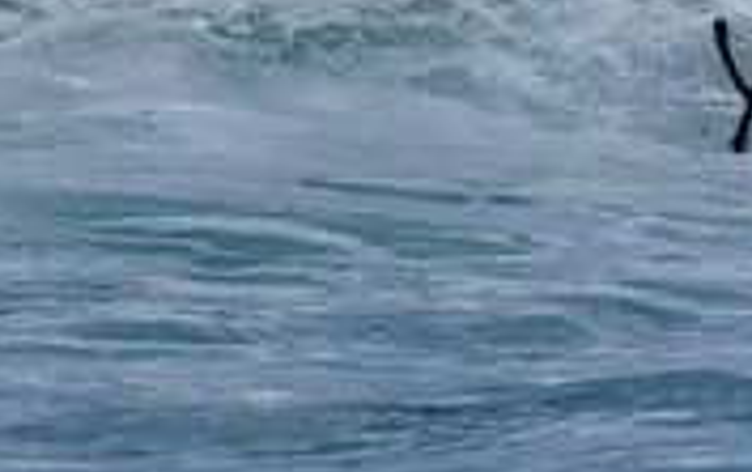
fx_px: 73932
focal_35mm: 3604
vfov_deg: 0.4
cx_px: 1536
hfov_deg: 0.6
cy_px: -72
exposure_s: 1/2000
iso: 450
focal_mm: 800
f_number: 11
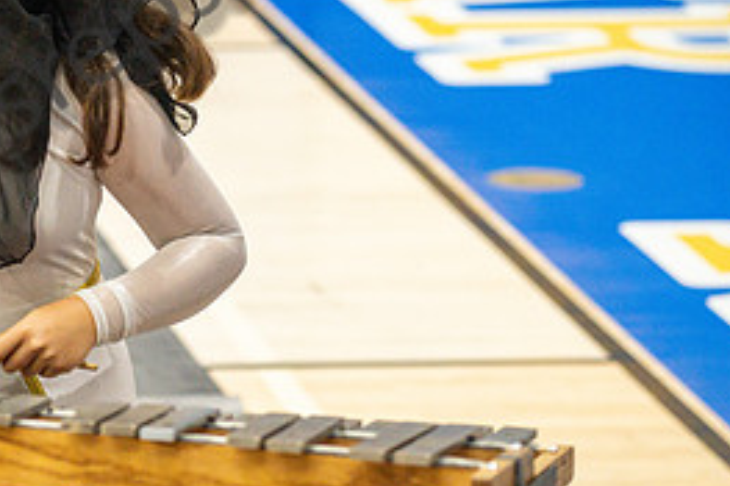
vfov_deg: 4.8
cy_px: 151
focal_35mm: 287
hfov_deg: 7.2
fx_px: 5816
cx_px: 0
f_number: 4
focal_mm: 130
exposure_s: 1/500
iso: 6400
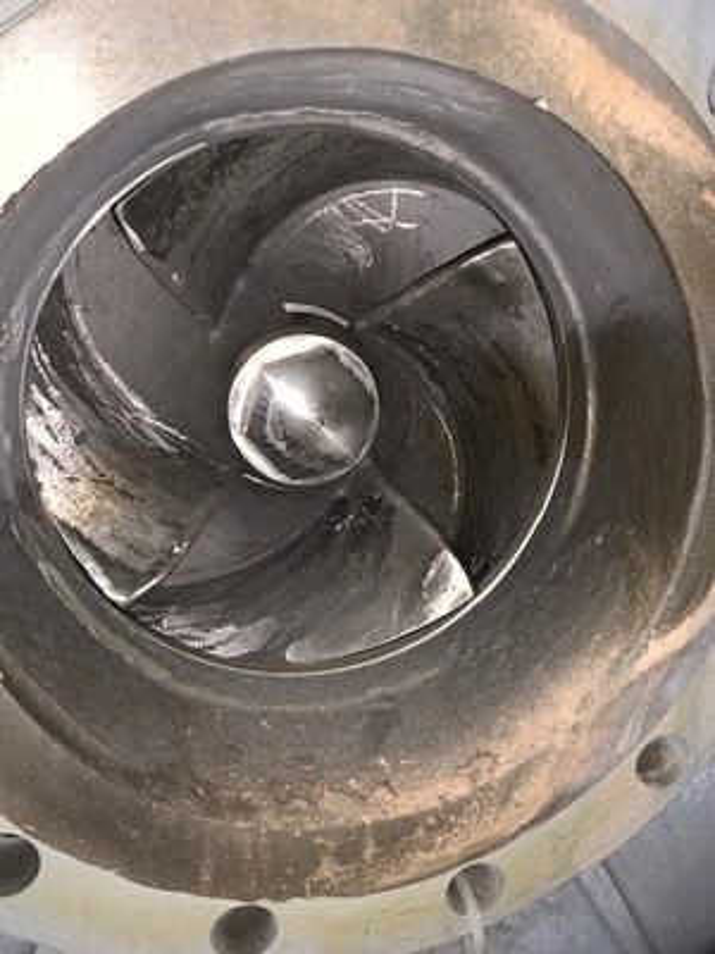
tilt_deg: -13.3
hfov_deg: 53.1
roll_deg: +0.2
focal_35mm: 26
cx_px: 358
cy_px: 477
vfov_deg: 67.3
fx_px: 716
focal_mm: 4.25
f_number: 1.8
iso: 25
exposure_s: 1/22
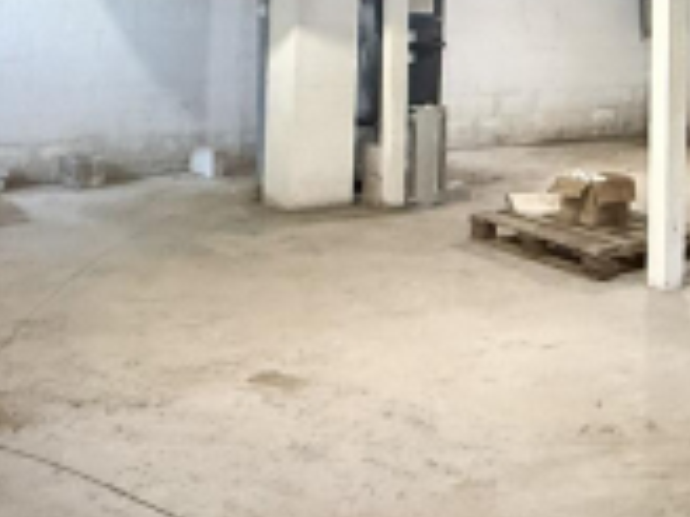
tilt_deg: +1.6
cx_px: 696
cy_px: -17
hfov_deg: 31.2
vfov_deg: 24.3
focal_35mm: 57
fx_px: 1136
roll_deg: -1.1
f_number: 2.2
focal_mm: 2.22
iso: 800
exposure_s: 1/60
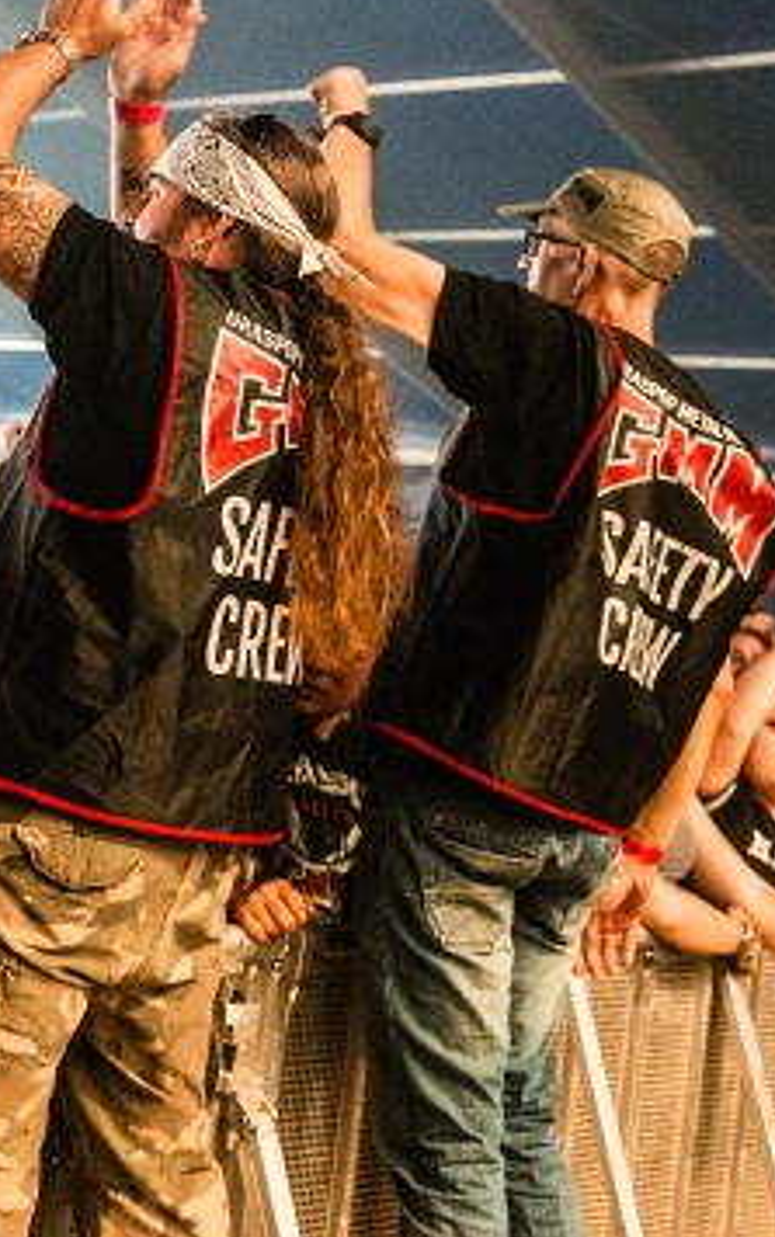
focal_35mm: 66
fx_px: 2227
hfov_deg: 18.8
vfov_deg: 30.8
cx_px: -125
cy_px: 405
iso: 2500
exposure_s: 1/160
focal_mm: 32
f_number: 4
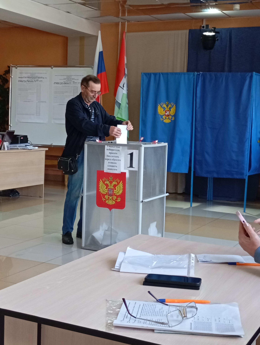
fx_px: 569
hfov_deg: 25.7
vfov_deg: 33.7
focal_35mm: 57
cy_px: 172
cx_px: 130
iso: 429
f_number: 1.8
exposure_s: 1/50
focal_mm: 4.27
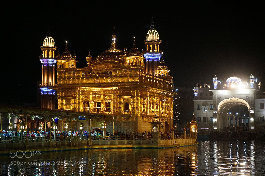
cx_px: 132
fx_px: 551
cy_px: 88
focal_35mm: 75
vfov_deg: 18.1
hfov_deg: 27.0
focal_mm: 50
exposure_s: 1/80
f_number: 5.6
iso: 2000
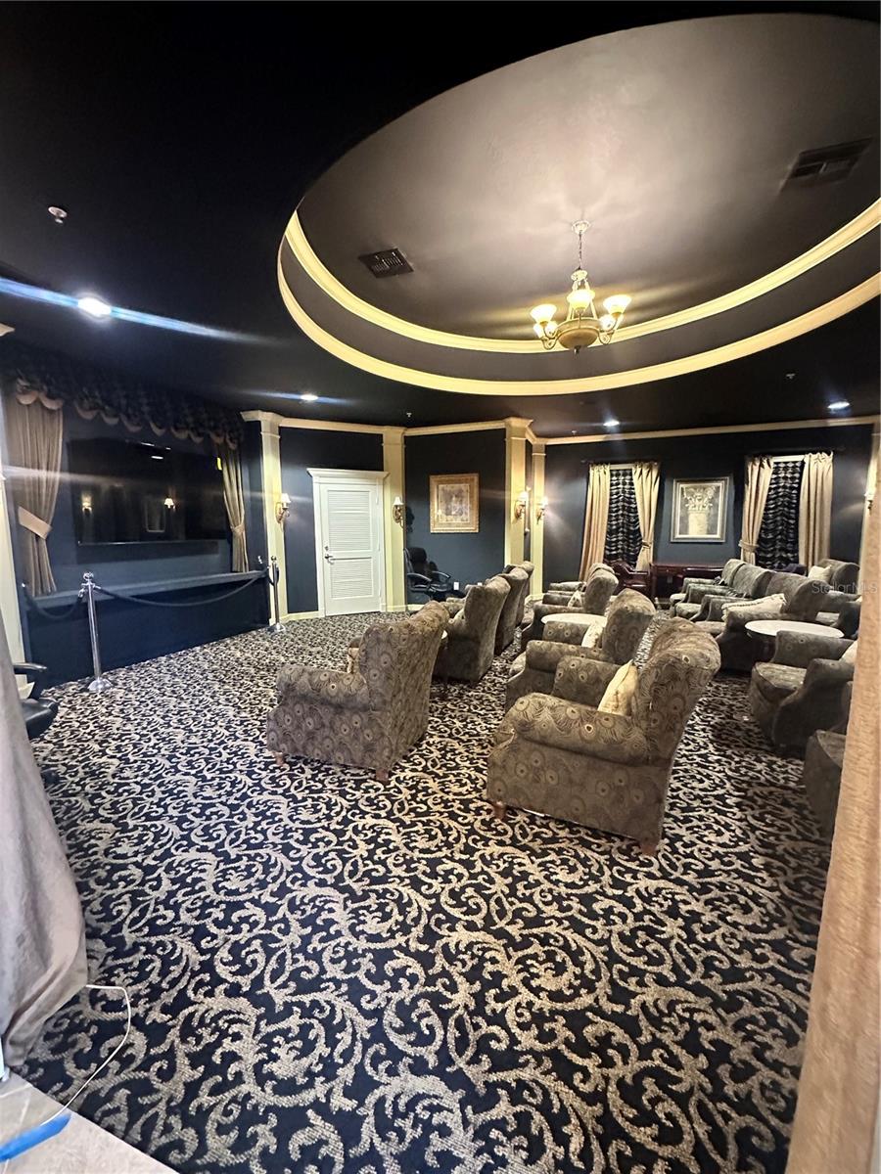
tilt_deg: -4.2
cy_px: 587
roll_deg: +1.9
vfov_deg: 102.1
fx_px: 475
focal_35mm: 14
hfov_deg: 85.7
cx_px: 440
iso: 1250
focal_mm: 2.22
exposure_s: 1/40
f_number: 2.2
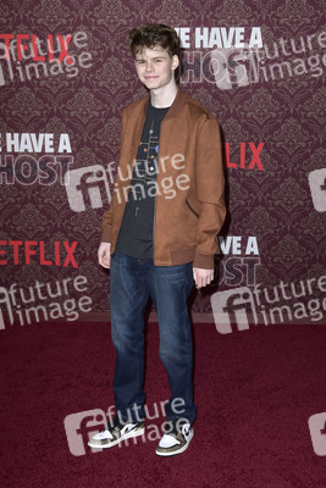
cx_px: 163
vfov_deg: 35.6
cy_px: 244
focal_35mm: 56
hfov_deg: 24.2
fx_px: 760
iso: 400
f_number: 6.3
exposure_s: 1/250
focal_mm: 56
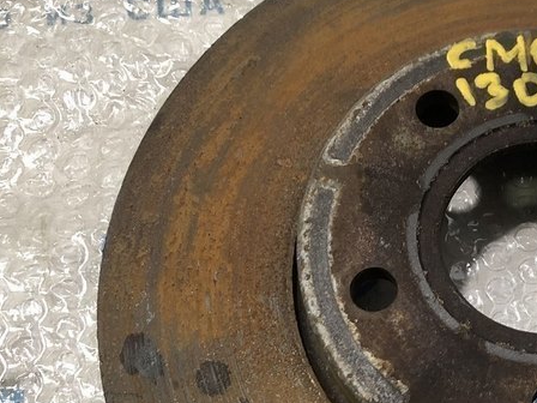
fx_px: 993
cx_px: 535
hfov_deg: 28.4
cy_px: 272
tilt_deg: -66.7
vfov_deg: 22.8
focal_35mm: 64
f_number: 1.8
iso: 32
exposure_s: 1/25
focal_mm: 4
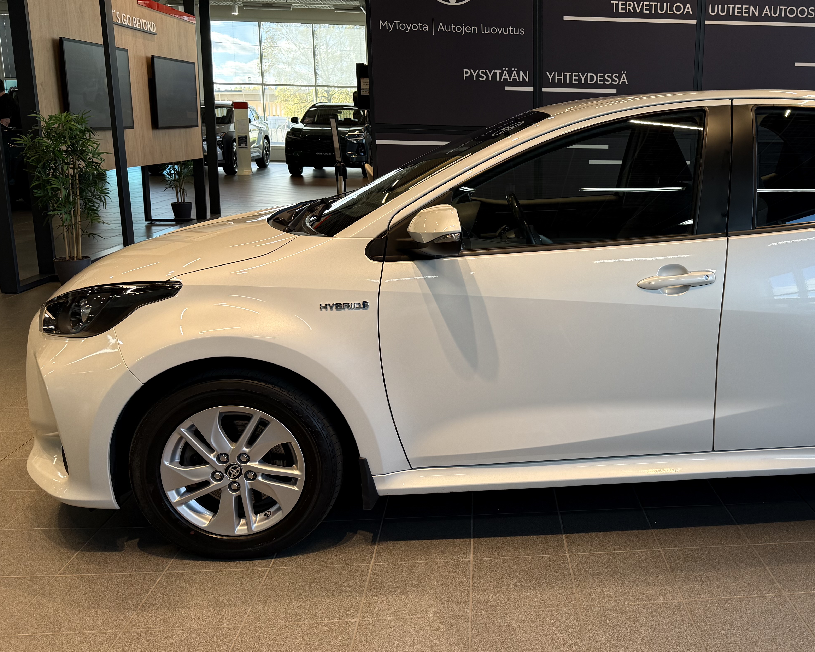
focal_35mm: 34
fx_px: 820
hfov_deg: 51.1
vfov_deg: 43.3
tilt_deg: -11.3
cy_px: 290
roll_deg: -1.1
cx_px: 587
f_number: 1.78
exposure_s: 1/377
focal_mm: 6.76
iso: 100
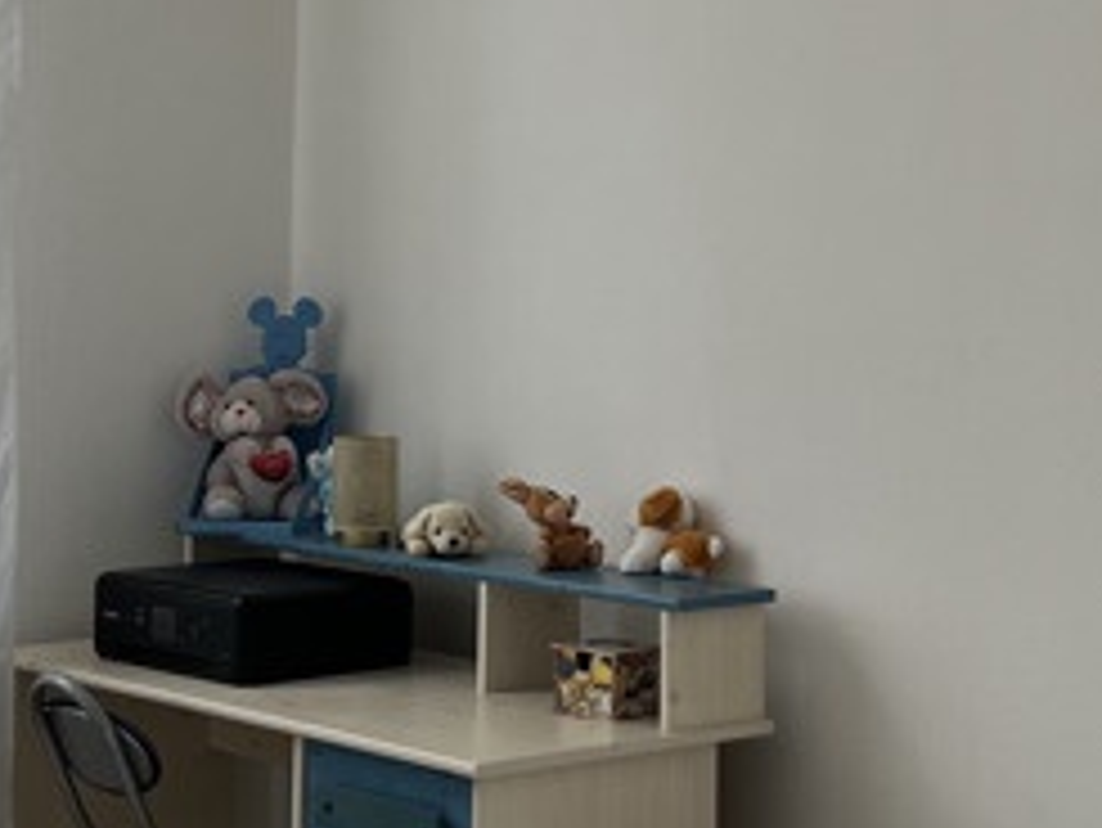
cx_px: 553
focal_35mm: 85
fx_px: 2707
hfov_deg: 23.0
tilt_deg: +1.9
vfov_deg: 17.2
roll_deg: -2.1
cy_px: 162
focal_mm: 5.1
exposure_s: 1/195
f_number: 1.6
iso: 40
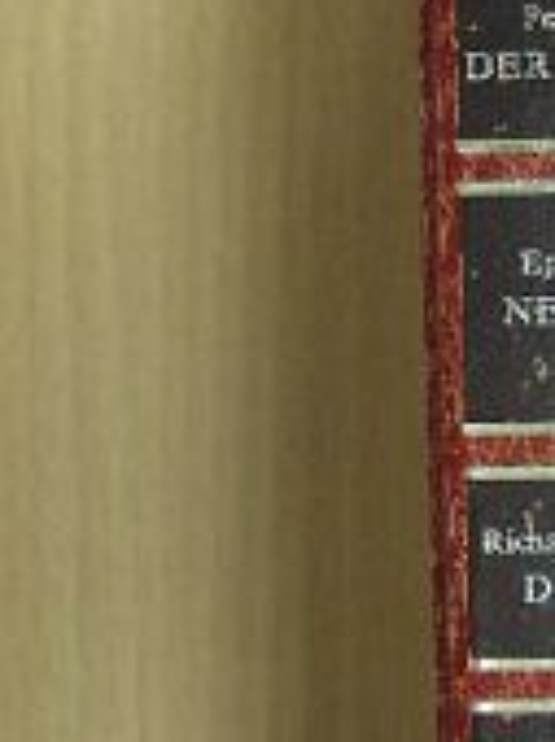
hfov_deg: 11.4
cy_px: 334
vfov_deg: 15.4
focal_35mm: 128
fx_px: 2743
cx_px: 638
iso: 200
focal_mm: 8
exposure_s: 1/15.4
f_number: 3.5
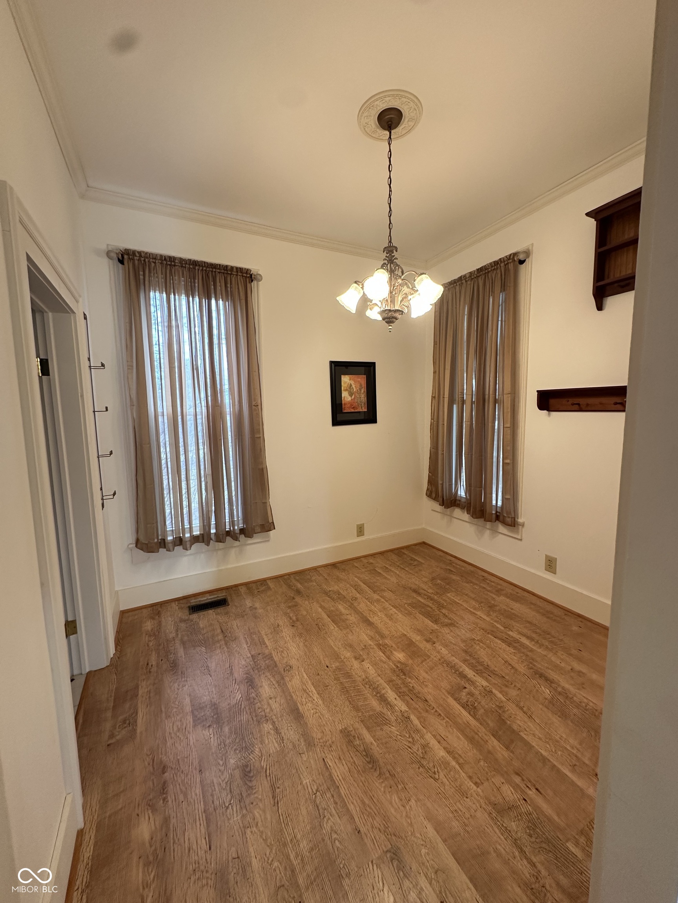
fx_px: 366
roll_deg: -0.8
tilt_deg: -7.1
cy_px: 452
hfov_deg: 85.7
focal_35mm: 14
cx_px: 339
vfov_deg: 102.1
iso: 200
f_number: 2.2
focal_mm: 2.22
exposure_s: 1/120
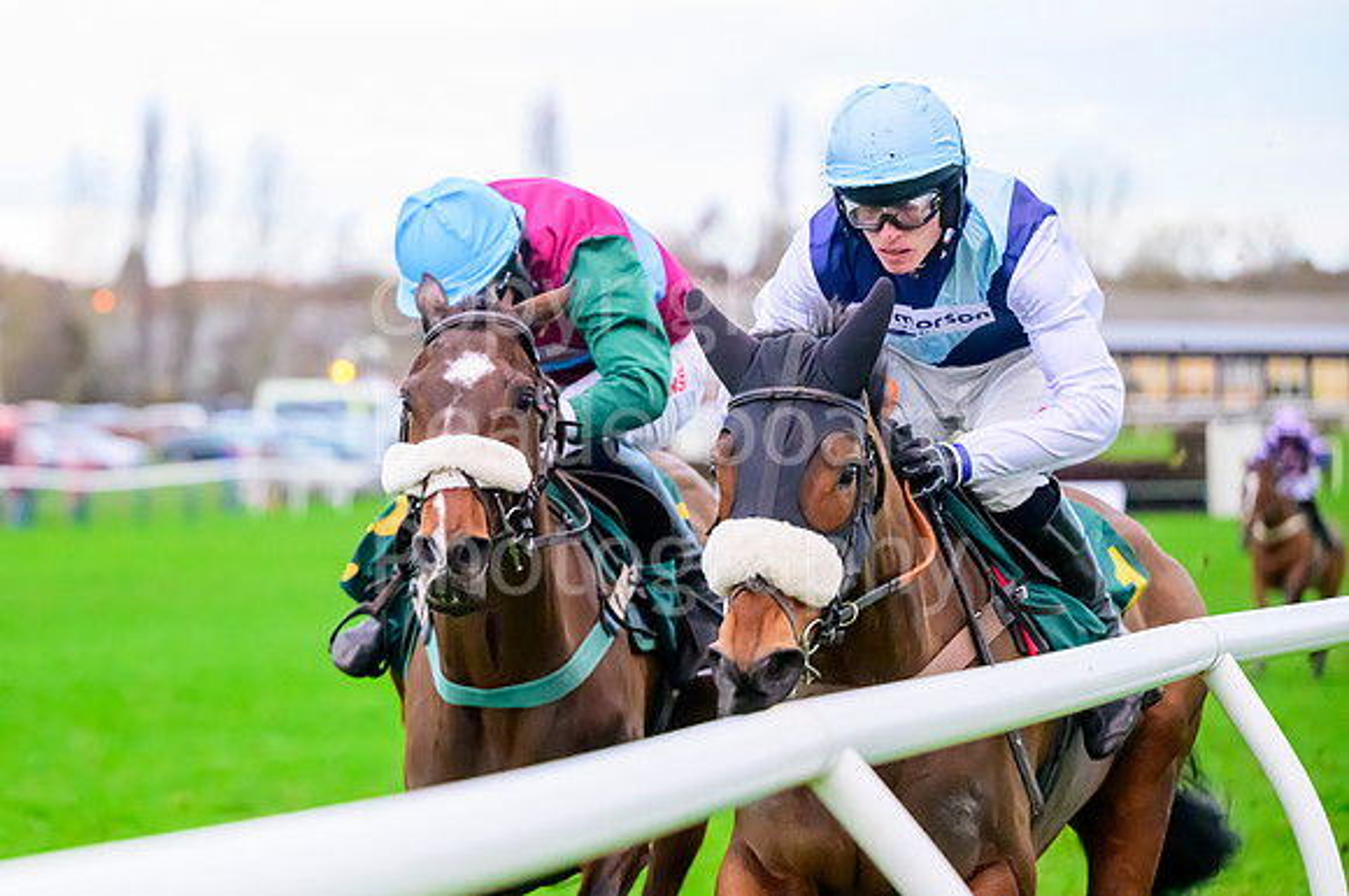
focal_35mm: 138
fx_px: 5162
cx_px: 504
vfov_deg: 9.9
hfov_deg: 14.9
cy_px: 503
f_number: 2.8
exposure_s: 1/1000
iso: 10000
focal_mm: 110
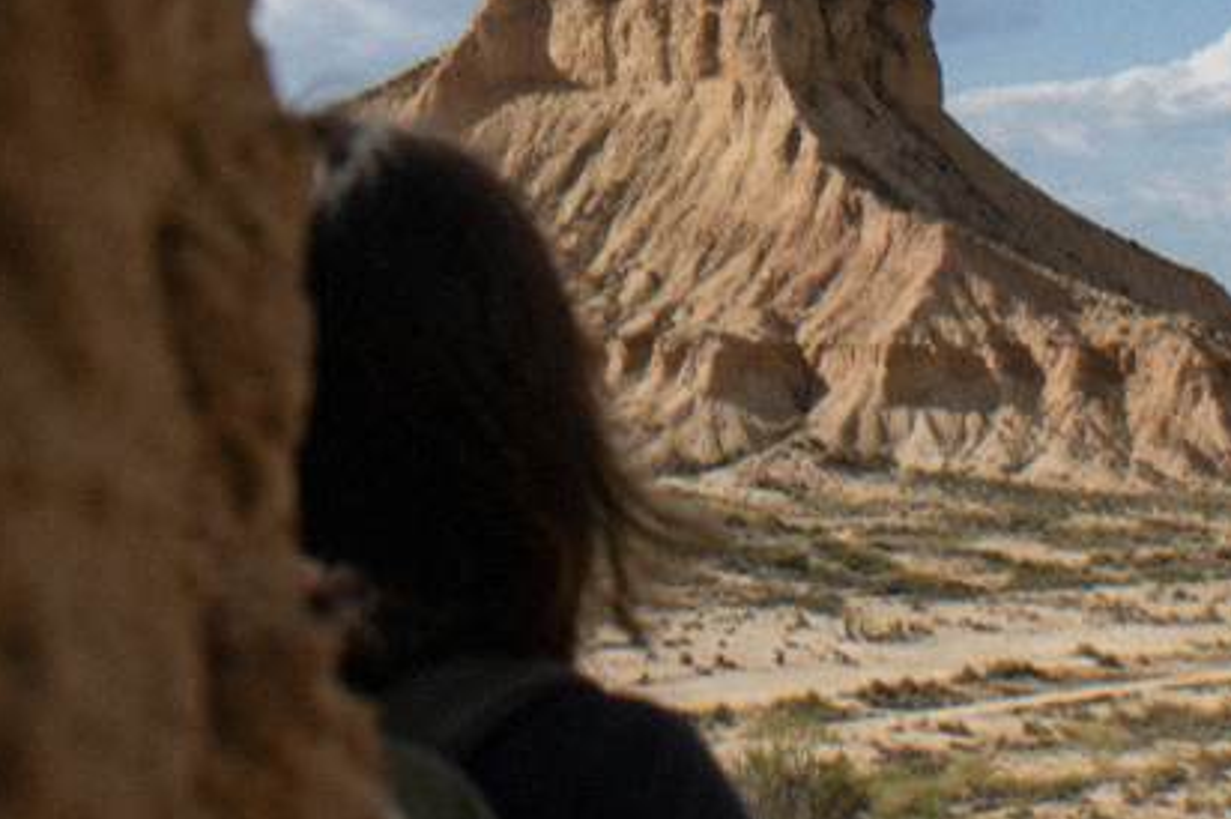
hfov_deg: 22.8
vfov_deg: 16.0
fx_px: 2904
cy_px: 311
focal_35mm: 85
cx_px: 1285
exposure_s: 1/40
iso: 1250
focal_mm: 35
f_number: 8
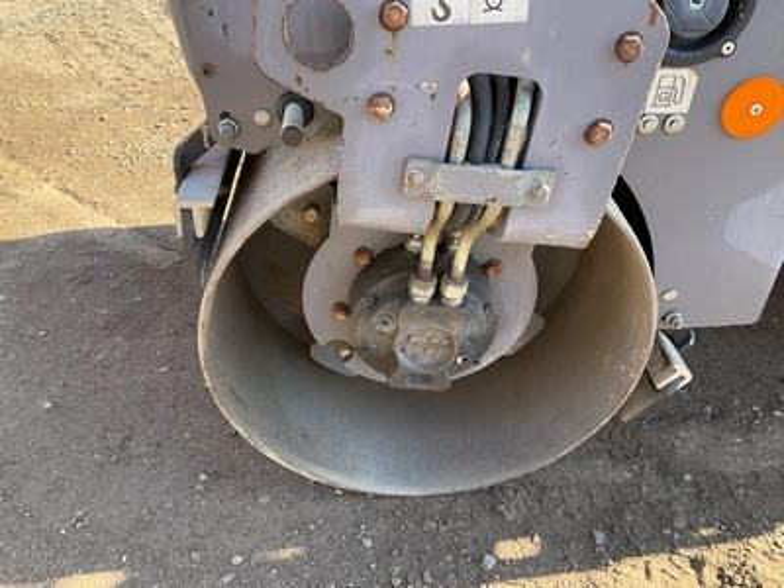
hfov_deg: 61.7
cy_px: 294
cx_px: 392
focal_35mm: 29
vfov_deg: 48.2
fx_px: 657
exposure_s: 1/124
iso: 32
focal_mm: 3
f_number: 1.8
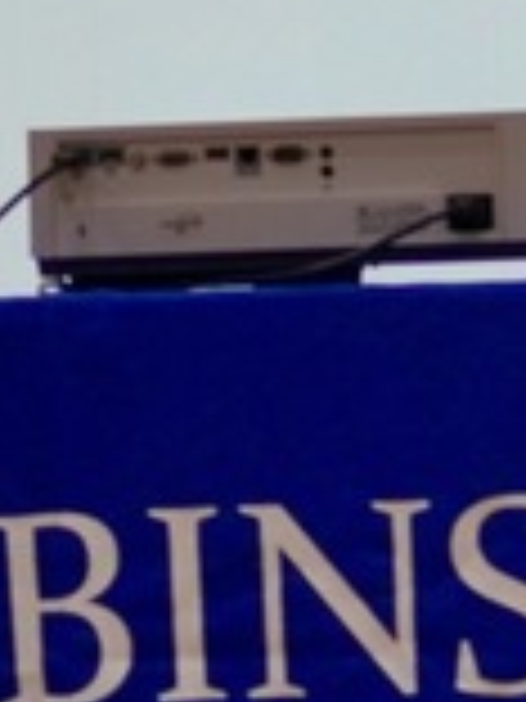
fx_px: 13962
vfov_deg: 2.9
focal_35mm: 689
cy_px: -241
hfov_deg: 2.1
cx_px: 1214
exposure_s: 1/160
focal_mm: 73
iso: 500
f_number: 4.5
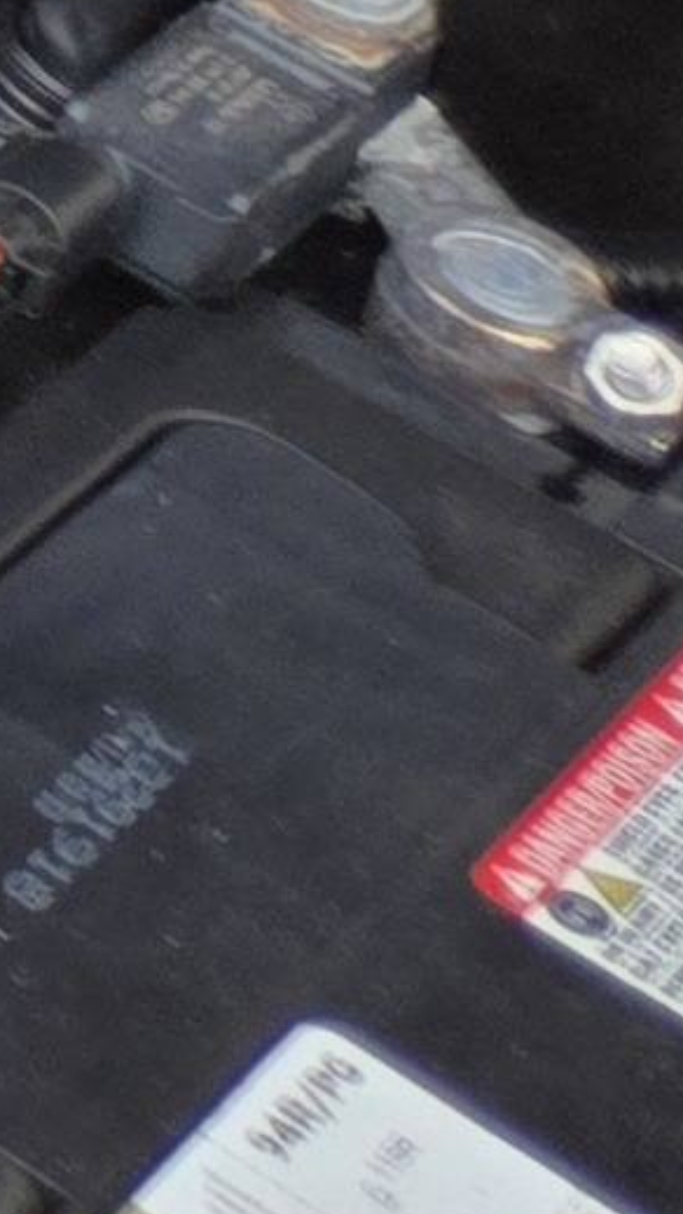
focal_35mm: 193
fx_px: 6213
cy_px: -1794
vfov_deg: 9.7
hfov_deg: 4.5
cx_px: -3604
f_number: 1.8
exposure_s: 1/701
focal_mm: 5.4
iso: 25
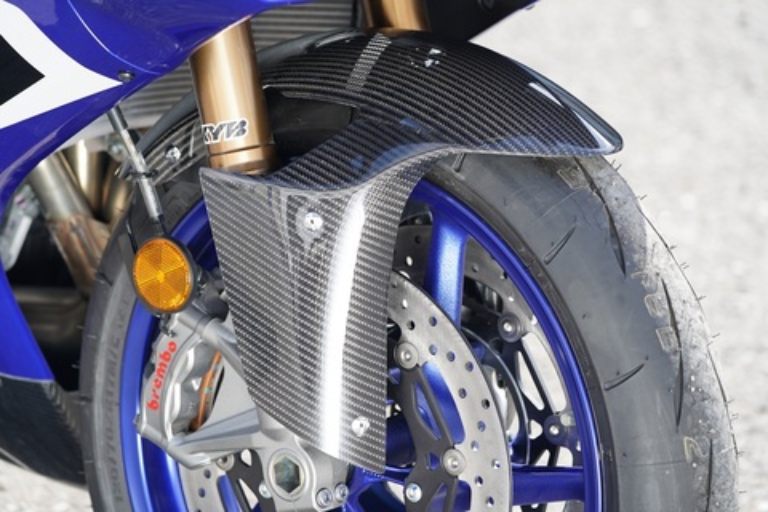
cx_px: 384
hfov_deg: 12.0
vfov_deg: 8.0
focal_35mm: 171
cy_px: 256
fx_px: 3648
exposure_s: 1/200
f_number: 5.6
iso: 160
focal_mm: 171
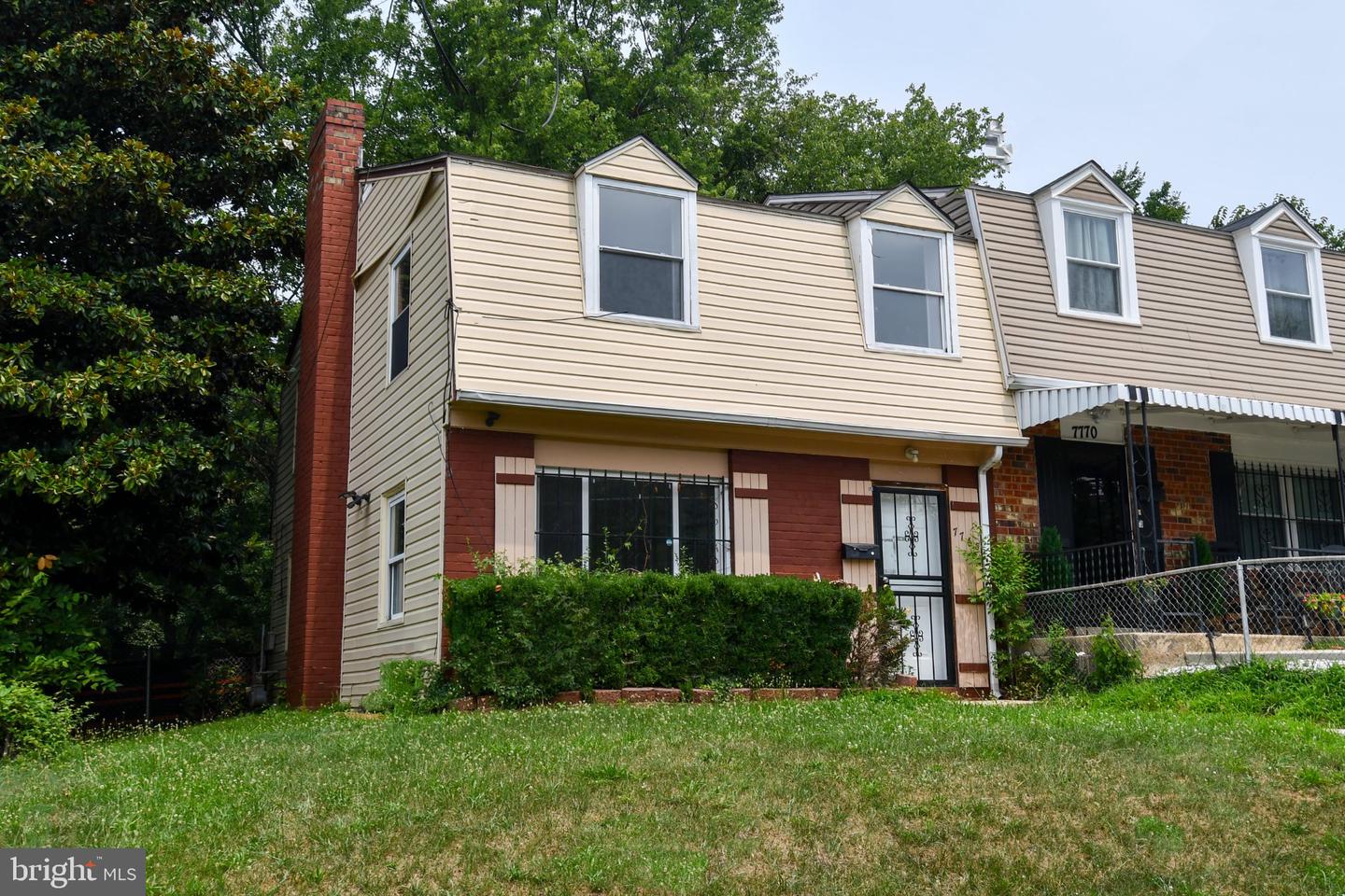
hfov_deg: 61.9
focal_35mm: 30
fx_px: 1121
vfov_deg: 43.6
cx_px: 672
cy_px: 448
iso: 100
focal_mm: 20
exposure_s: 1/250
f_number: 8
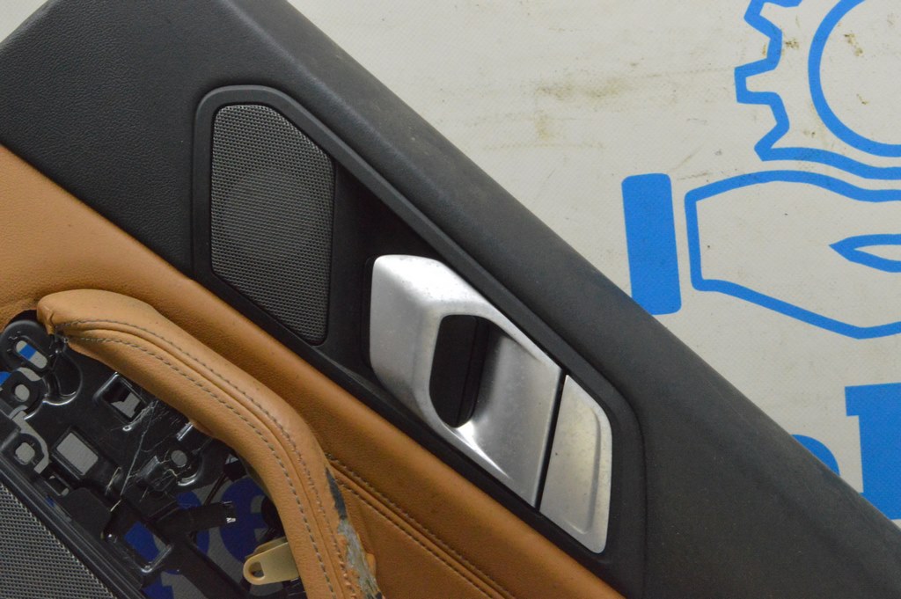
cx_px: 450
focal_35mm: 63
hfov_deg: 31.9
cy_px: 300
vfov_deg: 21.5
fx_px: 1575
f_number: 20
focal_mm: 42
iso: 6400
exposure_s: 1/20
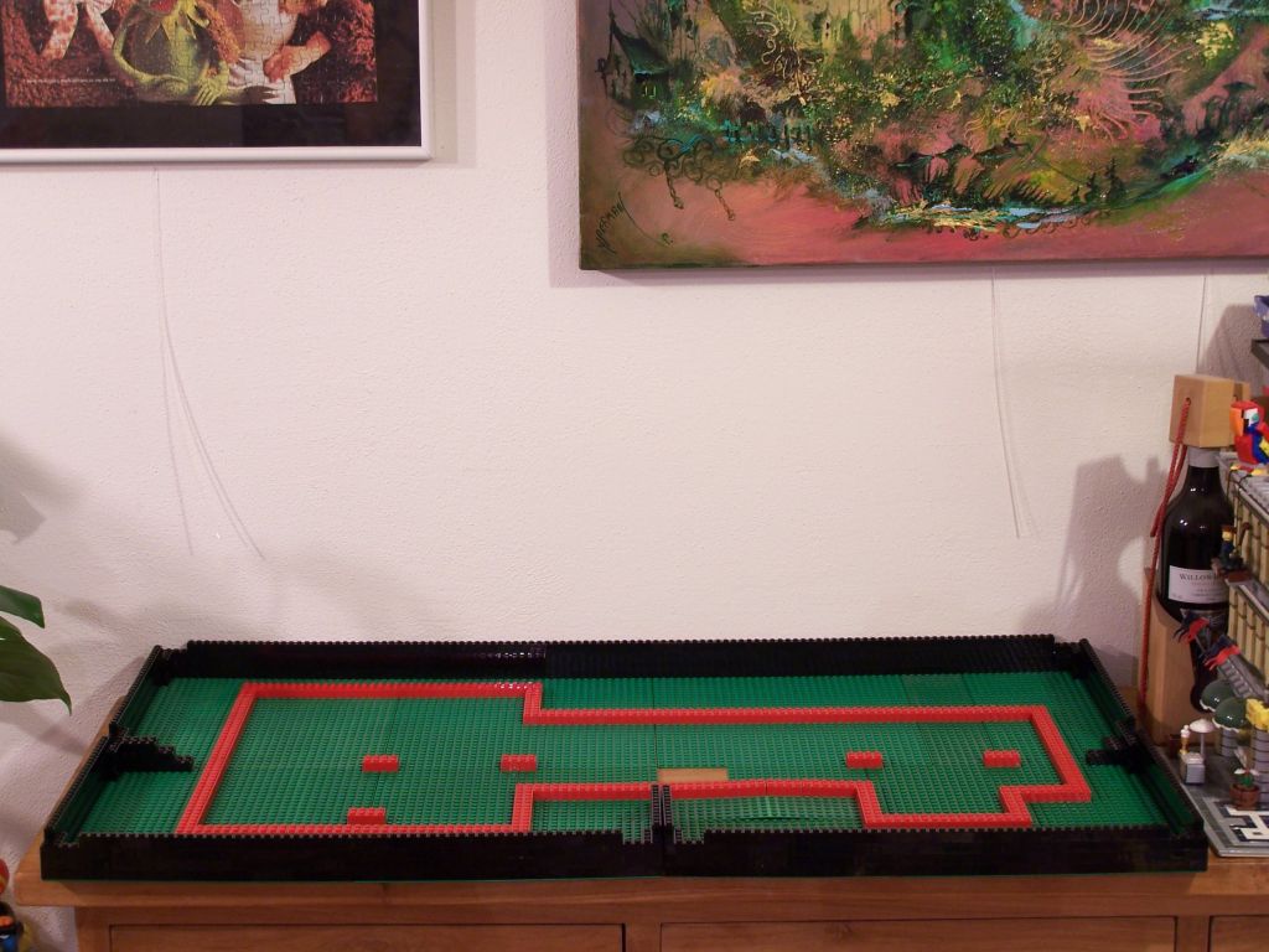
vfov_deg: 22.9
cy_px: 476
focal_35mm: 64
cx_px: 634
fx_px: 2346
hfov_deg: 30.3
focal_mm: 10.7
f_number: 3.2
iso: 80
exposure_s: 1/2
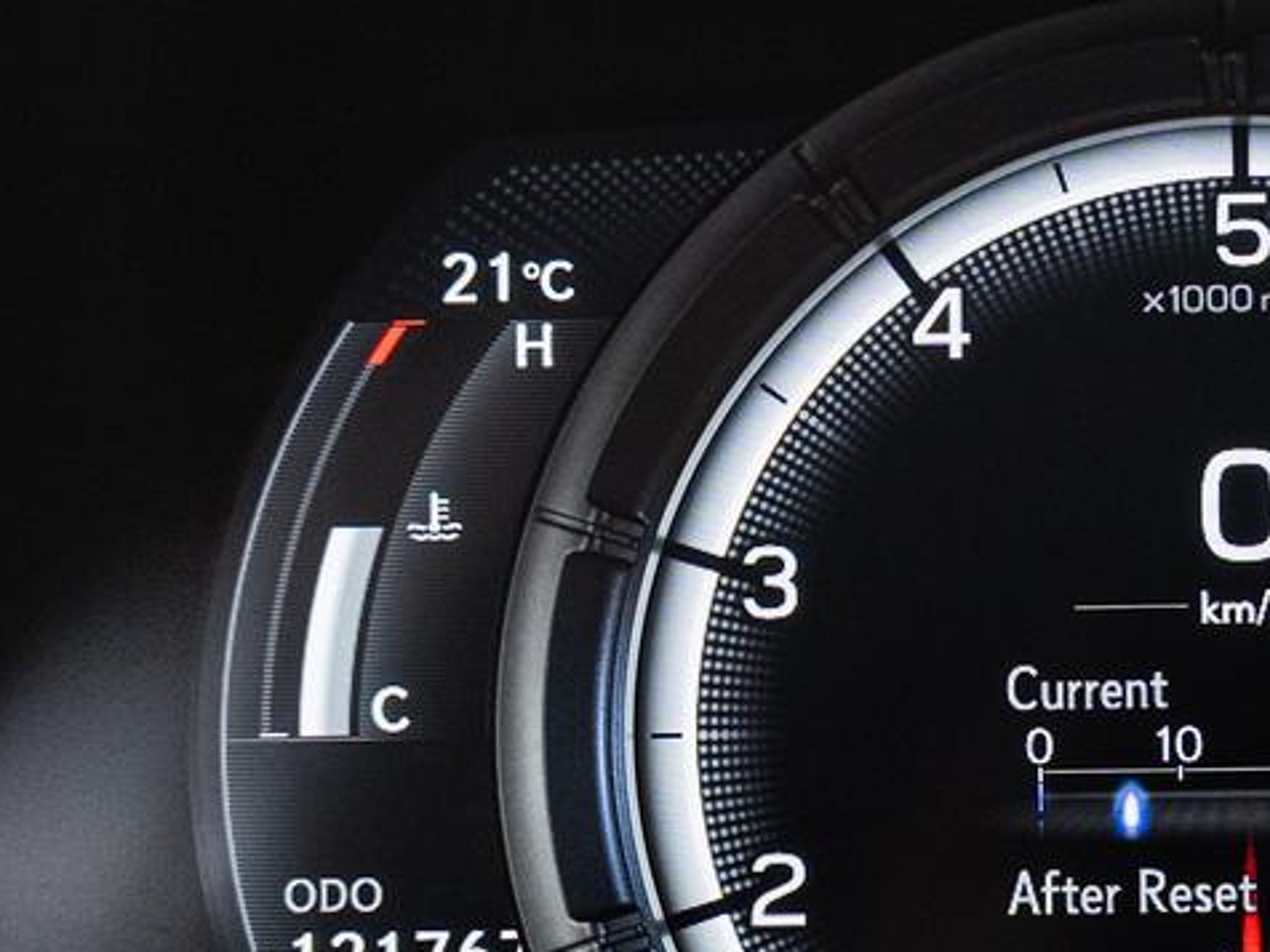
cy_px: 661
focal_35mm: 103
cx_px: 1214
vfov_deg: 14.3
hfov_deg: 18.7
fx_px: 3779
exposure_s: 1/40
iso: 800
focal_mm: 35
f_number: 3.5
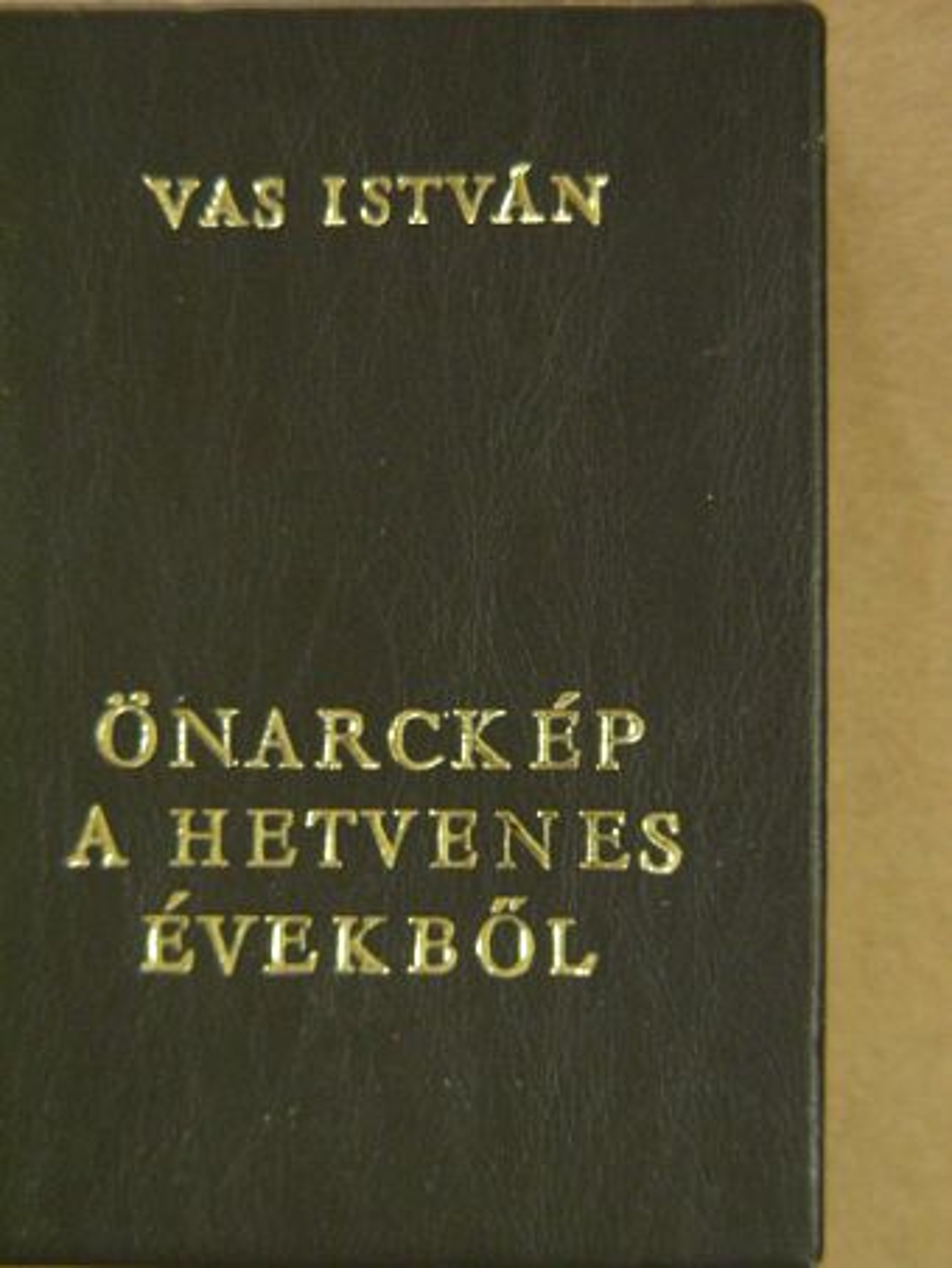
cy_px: 634
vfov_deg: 19.8
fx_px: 3629
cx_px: 476
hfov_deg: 14.9
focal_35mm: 99
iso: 231
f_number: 3.5
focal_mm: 16.5
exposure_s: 1/15
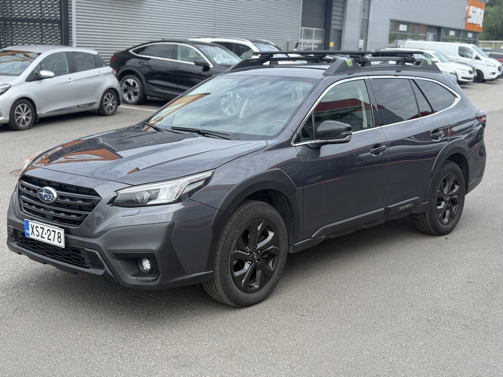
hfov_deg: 39.7
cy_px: 188
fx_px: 697
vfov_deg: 30.3
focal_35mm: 48
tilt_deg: -11.5
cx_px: 252
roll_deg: -2.0
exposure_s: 1/1642
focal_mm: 6.76
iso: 80
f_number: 1.78
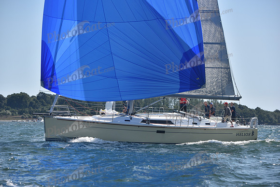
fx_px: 871
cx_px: 140
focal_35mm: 112
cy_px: 94
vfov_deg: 12.2
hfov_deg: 18.3
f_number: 5
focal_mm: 112
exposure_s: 1/1250
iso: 250
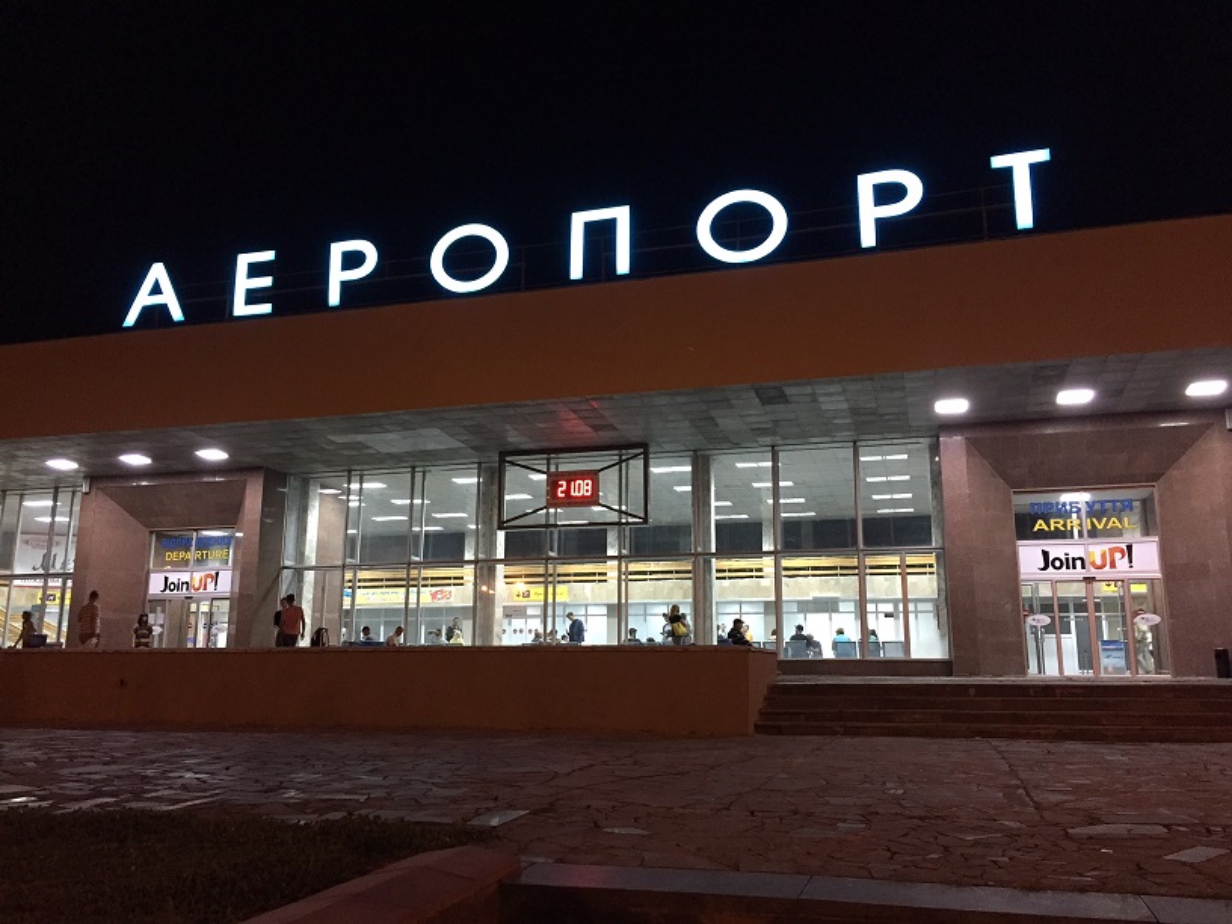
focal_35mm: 29
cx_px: 616
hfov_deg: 61.7
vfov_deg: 48.2
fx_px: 1032
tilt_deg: +12.1
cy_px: 462
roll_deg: -1.1
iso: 250
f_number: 2.2
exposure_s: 1/20
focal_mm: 4.15
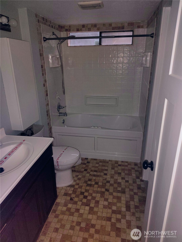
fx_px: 168
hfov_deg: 56.8
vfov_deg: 71.6
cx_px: 91
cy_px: 121
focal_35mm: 24
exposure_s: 1/120
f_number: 1.8
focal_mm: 5.56
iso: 877
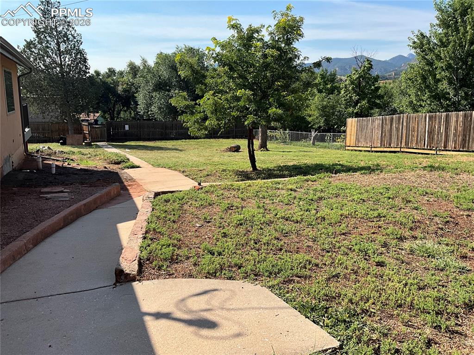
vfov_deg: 48.2
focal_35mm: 29
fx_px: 397
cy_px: 178
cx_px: 237
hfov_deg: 61.7
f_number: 1.8
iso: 25
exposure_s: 1/1412
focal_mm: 3
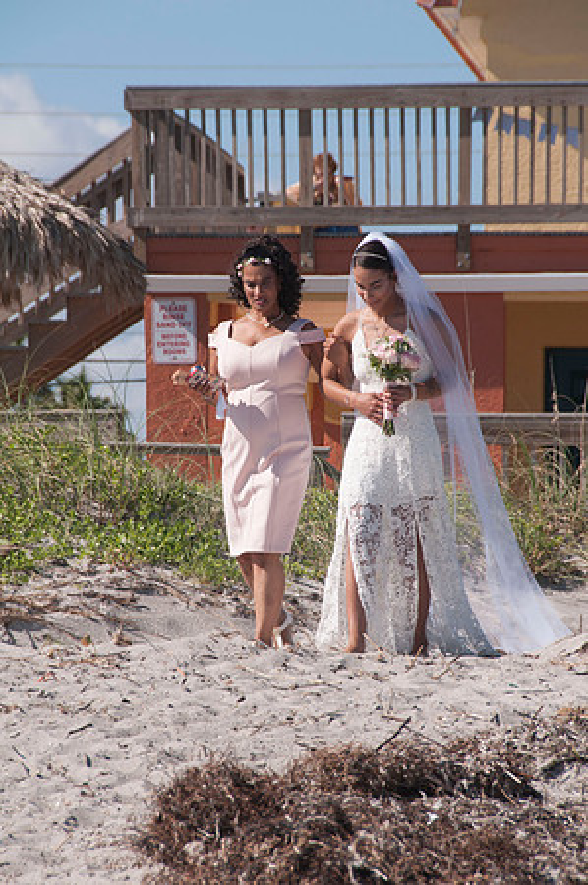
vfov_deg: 6.9
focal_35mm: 300
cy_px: 442
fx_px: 7366
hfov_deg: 4.6
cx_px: 294
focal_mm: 200
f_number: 11
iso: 100
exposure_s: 1/250
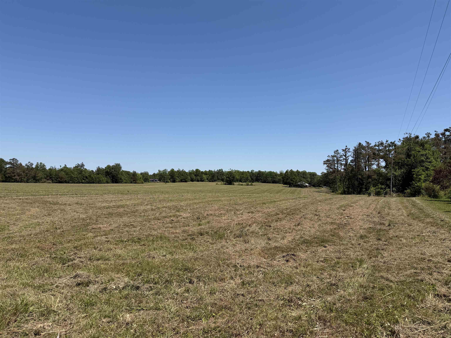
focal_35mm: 24
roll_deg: +0.3
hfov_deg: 71.6
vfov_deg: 56.8
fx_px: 313
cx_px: 226
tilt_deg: +1.4
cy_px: 169
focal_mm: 6.76
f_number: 1.78
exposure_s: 1/6173
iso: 80
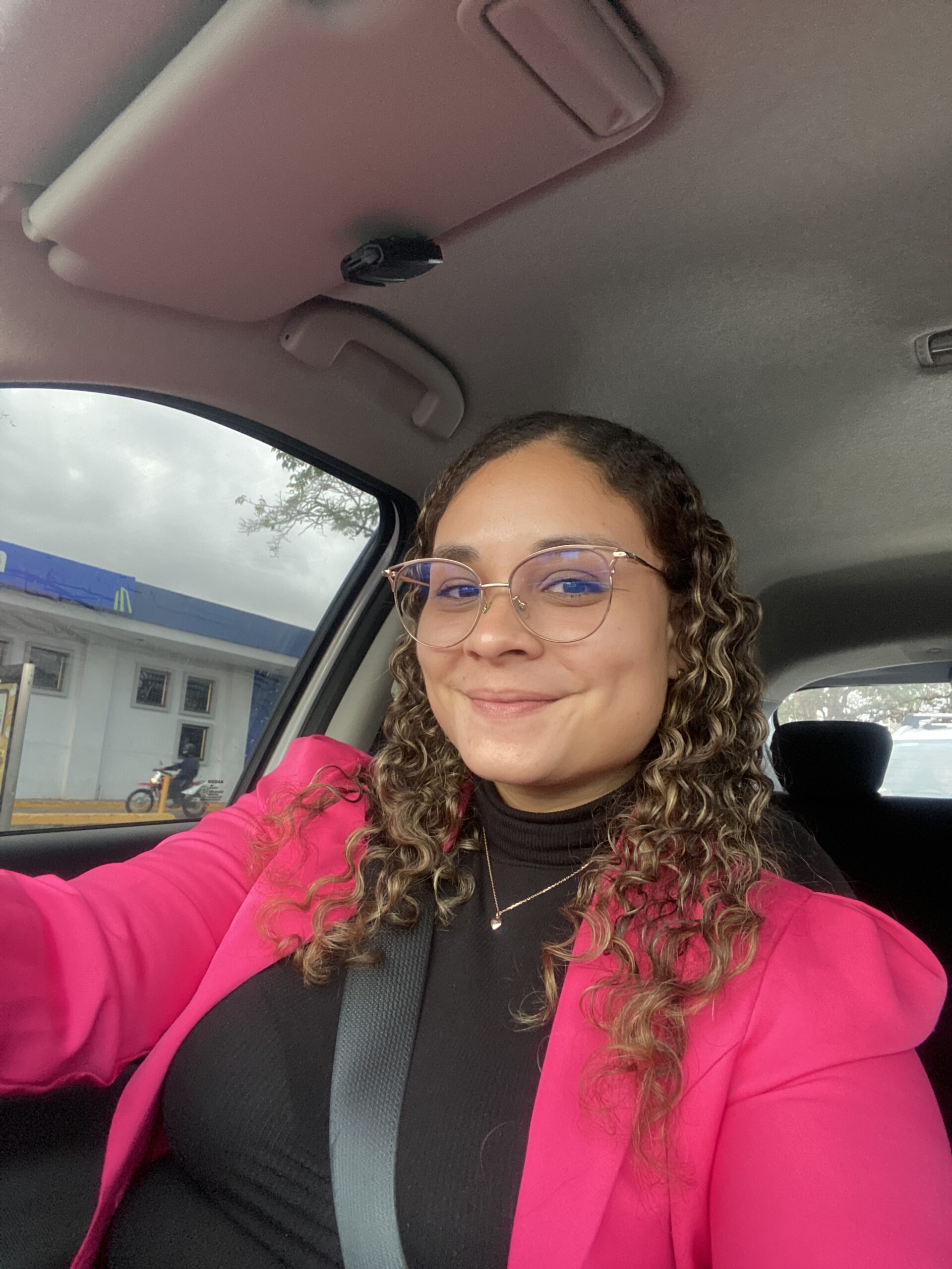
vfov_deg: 73.9
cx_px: 476
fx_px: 843
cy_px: 634
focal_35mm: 23
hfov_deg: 58.9
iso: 250
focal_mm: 2.71
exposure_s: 1/60
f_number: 2.2
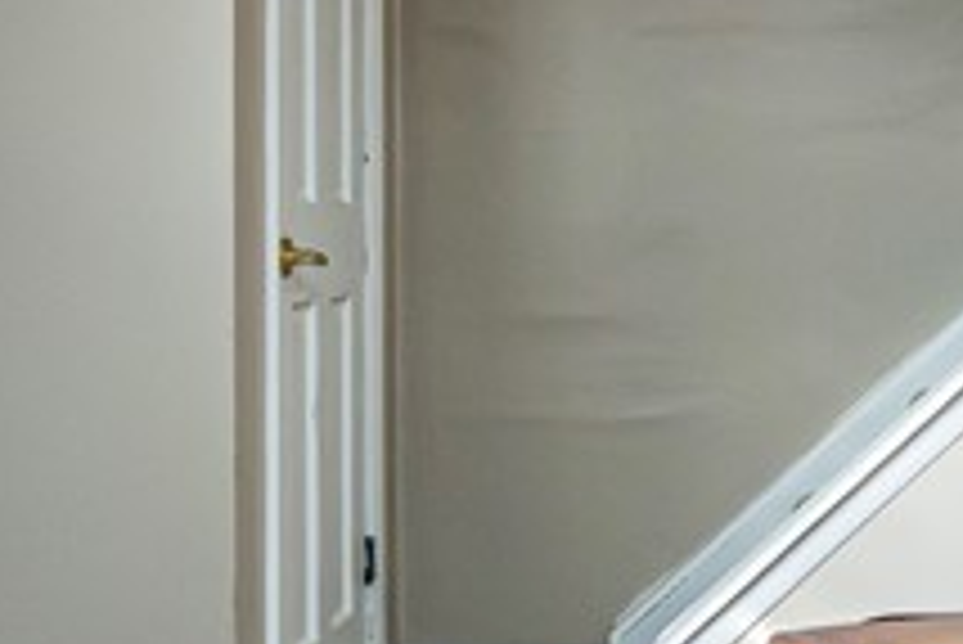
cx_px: 1046
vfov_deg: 19.2
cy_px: 245
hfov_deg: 26.3
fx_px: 1900
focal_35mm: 71
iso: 5000
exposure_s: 1/100
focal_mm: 14
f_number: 8
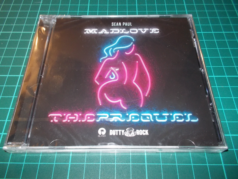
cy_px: 90
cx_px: 119
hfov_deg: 61.7
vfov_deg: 48.2
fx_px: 199
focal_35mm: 29
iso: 200
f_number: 3.3
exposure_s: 1/30
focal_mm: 4.1
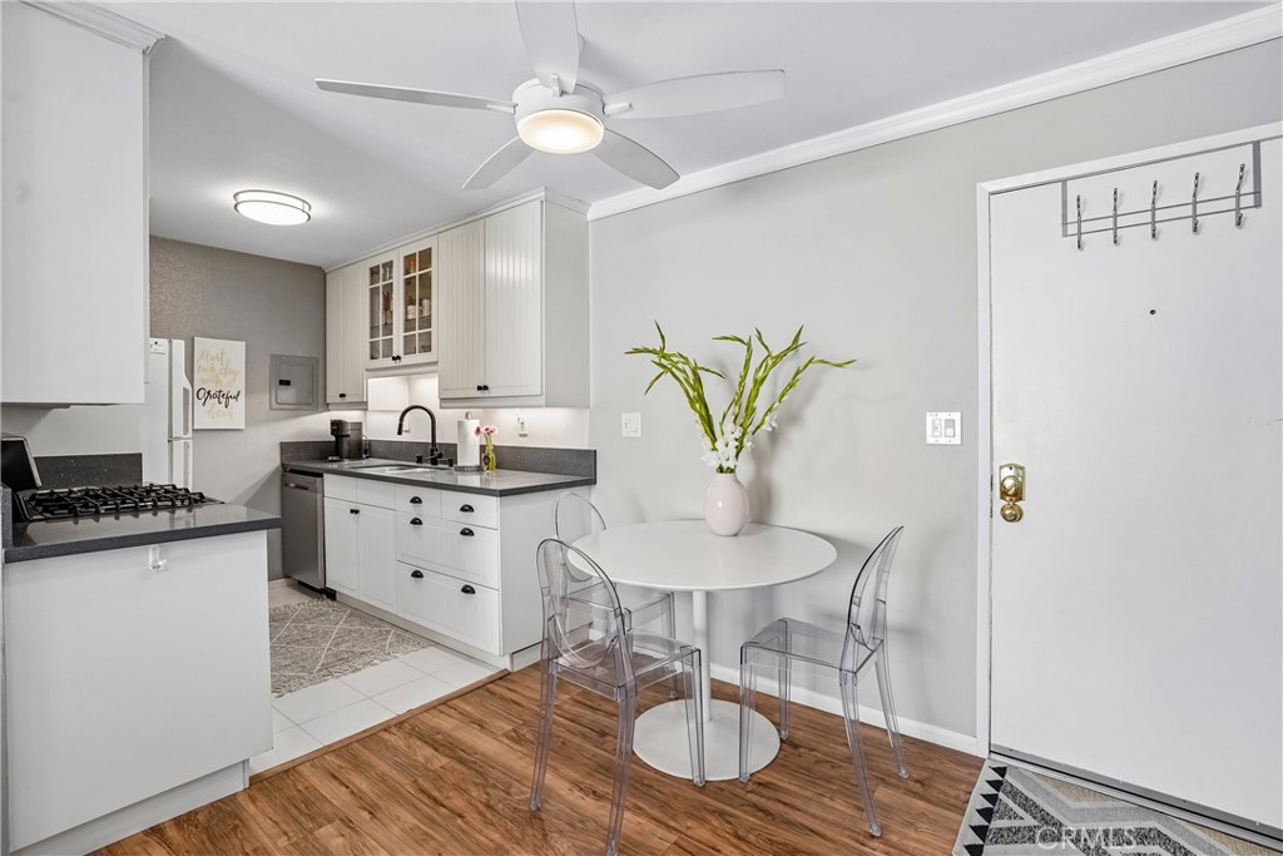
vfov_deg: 73.8
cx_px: 642
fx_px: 570
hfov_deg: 96.7
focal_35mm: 16
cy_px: 428
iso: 400
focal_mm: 16
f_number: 8
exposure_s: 1/25
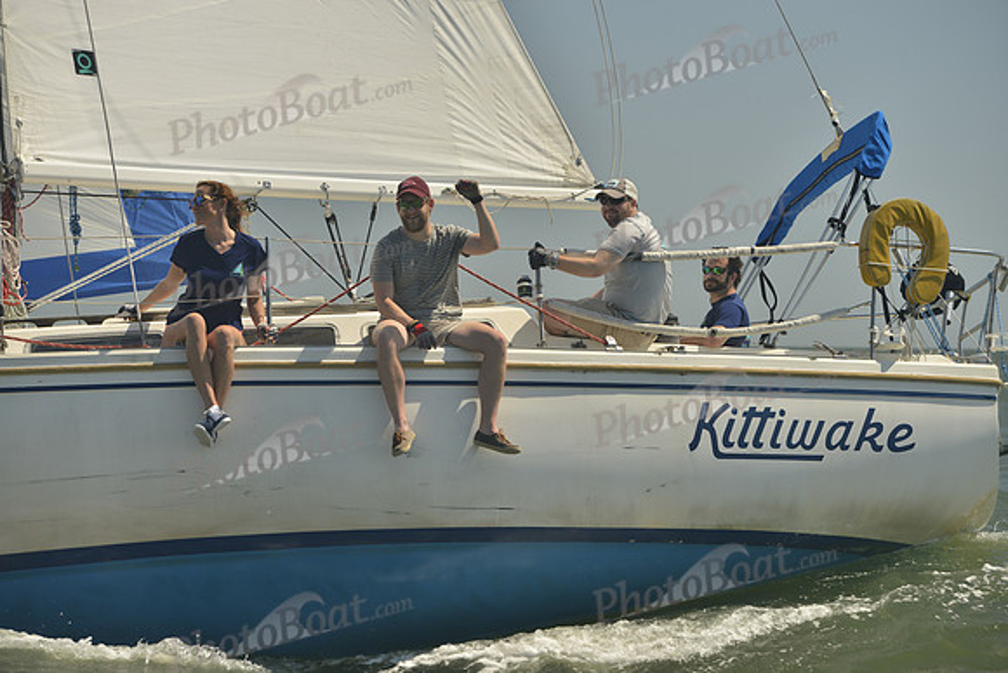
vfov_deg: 11.0
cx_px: 504
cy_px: 336
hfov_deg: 16.4
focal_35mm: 125
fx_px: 3501
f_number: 7.1
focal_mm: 125
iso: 280
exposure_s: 1/1000
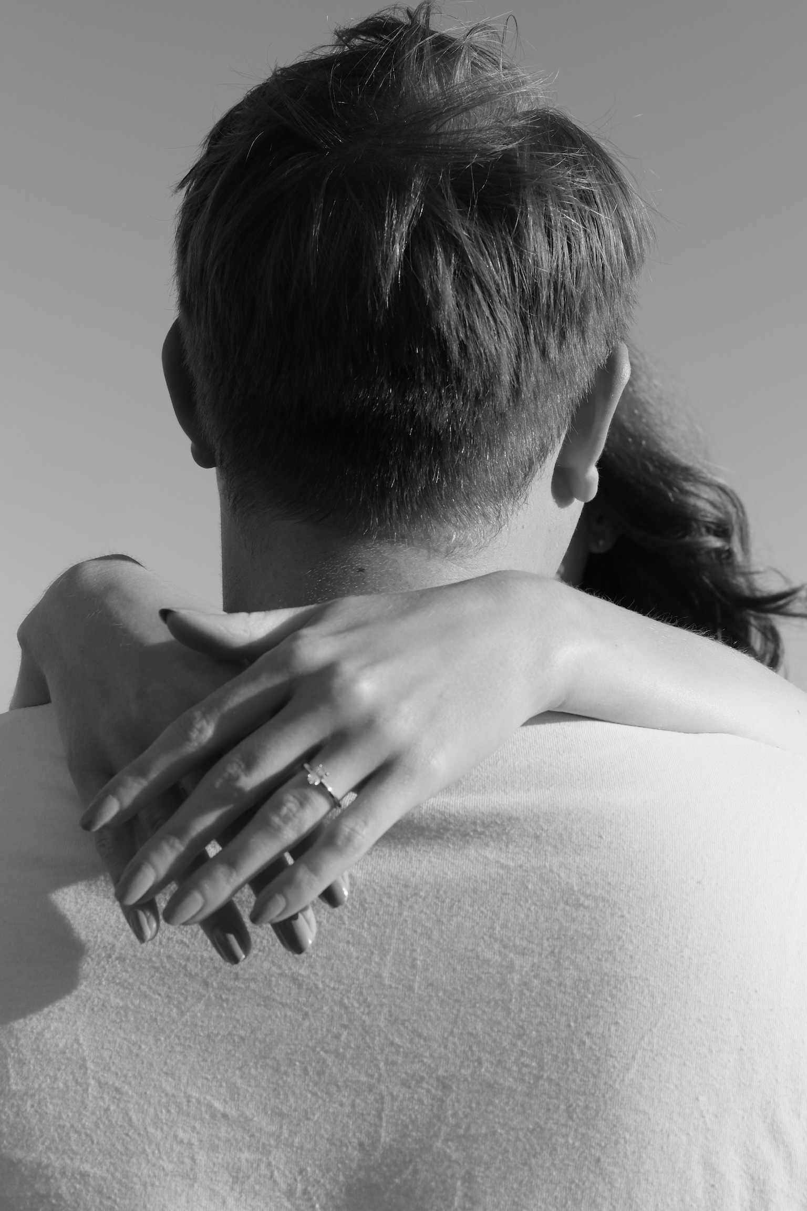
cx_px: 404
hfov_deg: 28.1
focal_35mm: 48
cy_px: 606
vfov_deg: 41.1
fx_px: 1614
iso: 640
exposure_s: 1/1900
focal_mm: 32.3
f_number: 7.1
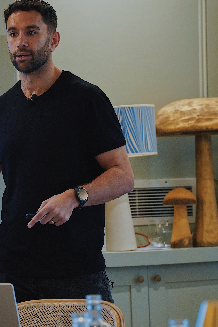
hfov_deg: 7.4
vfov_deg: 11.2
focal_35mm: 184
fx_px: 1671
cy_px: 125
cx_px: 31
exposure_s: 1/125
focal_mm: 105
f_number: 4
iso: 2500
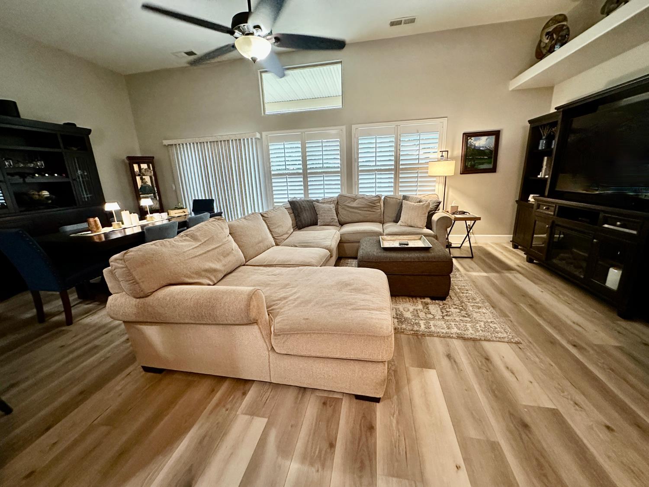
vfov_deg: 85.7
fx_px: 262
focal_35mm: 14
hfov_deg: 102.1
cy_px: 244
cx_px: 324
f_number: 2.2
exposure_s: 1/60
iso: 500
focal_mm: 2.22
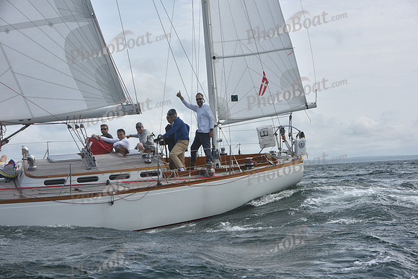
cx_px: 209
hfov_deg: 28.8
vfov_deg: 19.5
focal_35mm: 70
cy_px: 140
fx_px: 813
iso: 200
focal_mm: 70
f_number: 9
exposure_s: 1/800
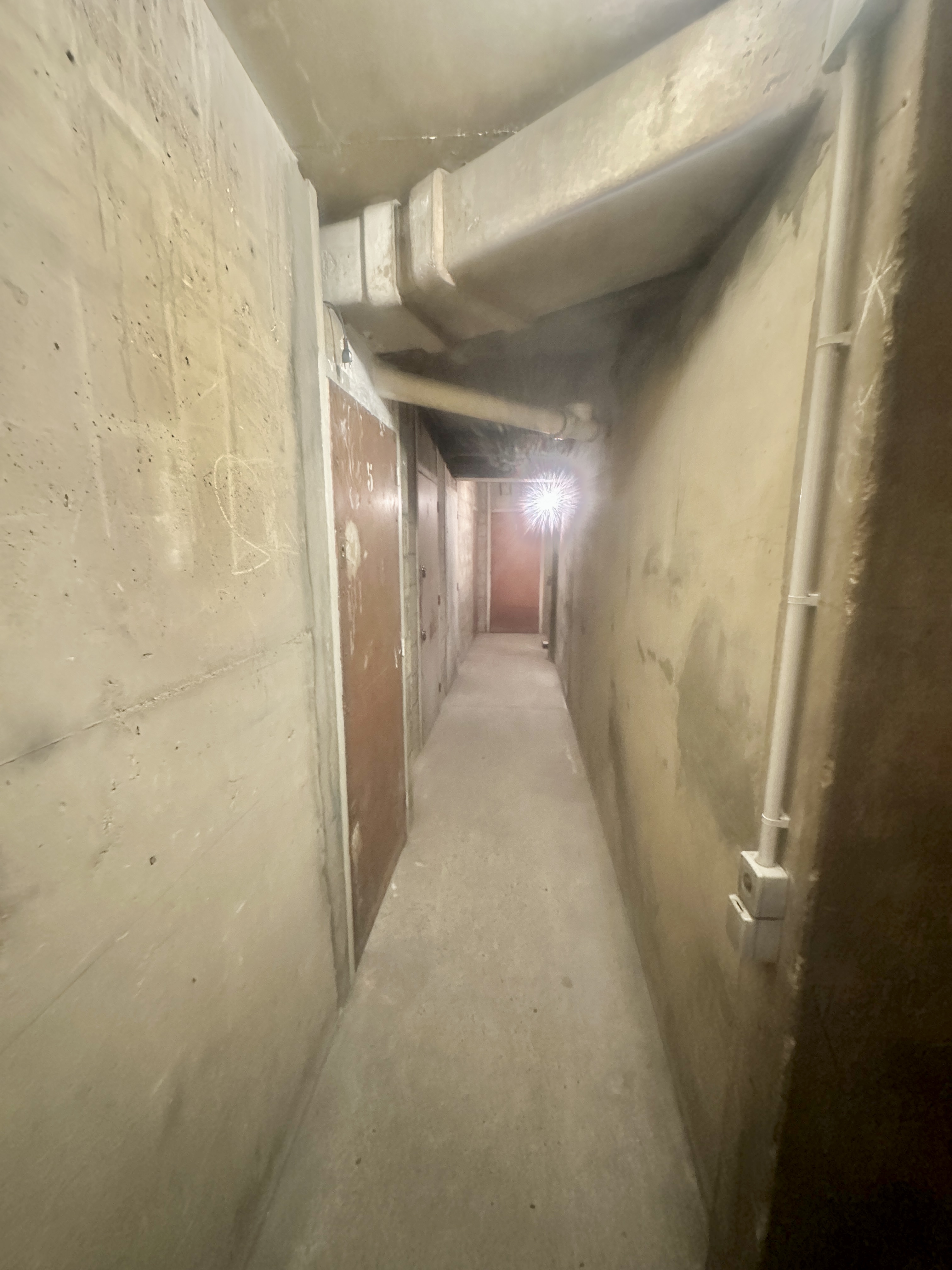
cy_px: 635
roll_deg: -1.1
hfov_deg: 85.7
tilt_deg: -9.3
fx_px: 513
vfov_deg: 102.1
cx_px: 476
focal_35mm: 14
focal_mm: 2.22
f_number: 2.2
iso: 1250
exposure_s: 1/33
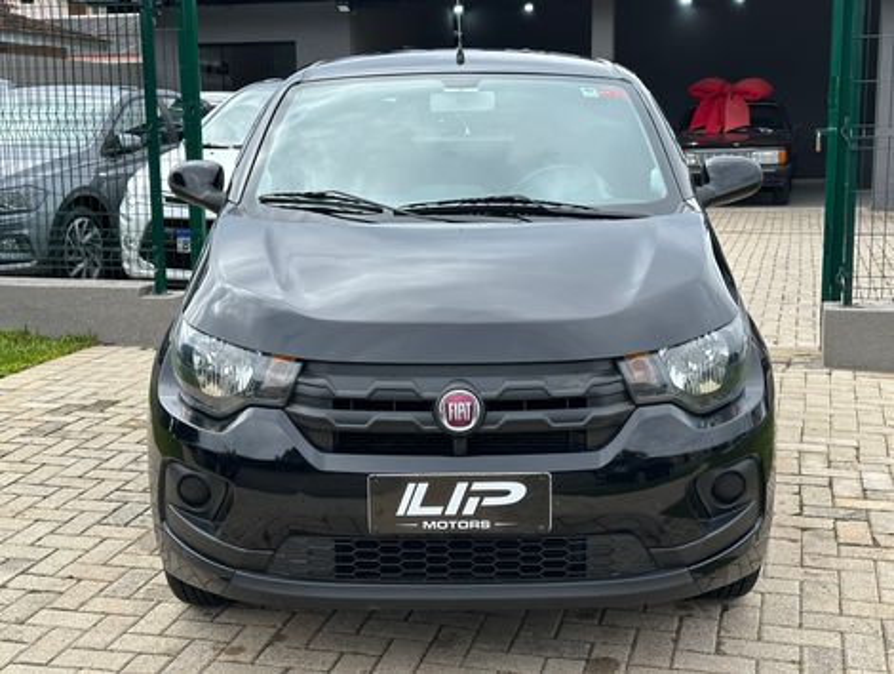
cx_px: 447
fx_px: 1242
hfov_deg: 39.6
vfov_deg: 30.3
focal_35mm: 48
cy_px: 337
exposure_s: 1/1517
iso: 64
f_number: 1.78
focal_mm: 6.86
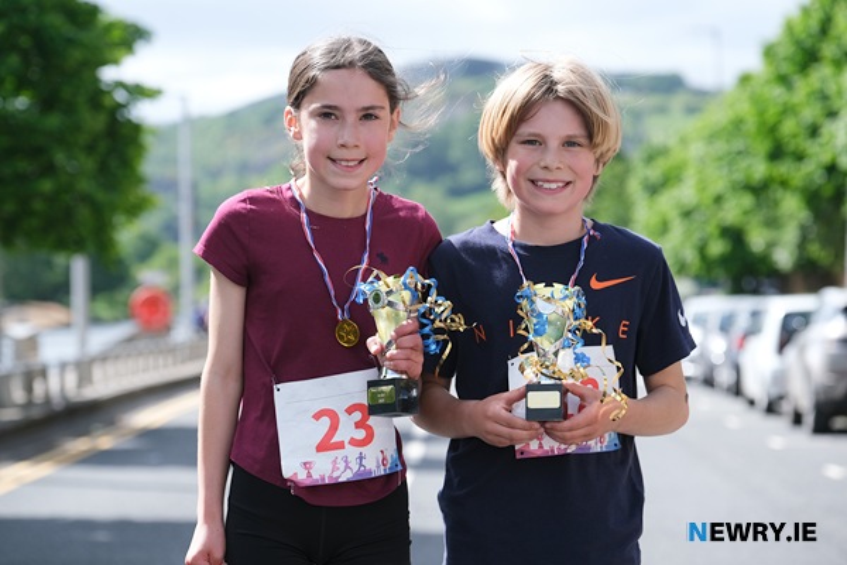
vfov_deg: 10.5
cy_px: 282
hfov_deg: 15.6
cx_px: 424
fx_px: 3082
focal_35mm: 131
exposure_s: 1/1400
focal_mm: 87.1
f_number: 4
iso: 400
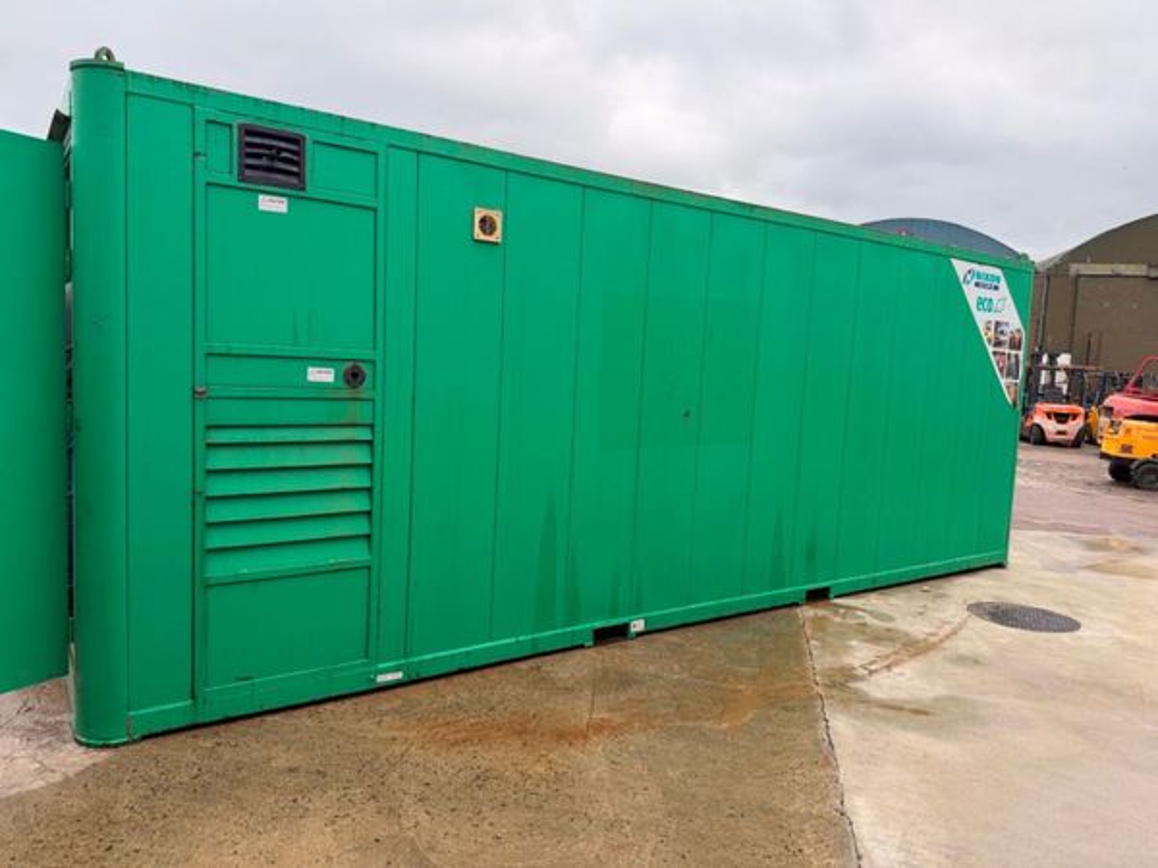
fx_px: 803
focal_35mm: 24
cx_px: 579
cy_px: 434
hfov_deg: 71.6
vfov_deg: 56.8
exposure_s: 1/2232
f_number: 1.78
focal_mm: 6.76
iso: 100
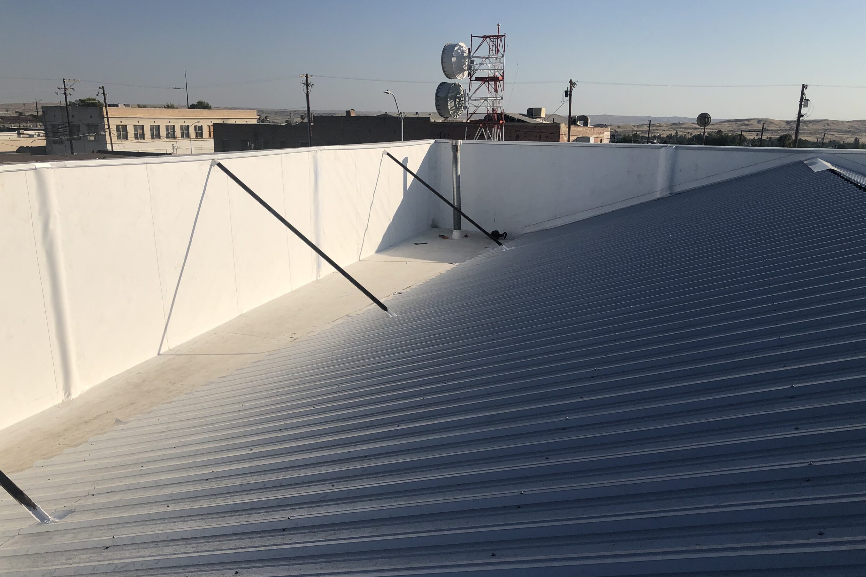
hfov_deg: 61.9
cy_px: 318
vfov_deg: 43.6
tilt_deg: -13.0
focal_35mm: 30
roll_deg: +1.3
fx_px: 722
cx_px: 423
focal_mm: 3.99
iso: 25
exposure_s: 1/4808
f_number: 1.8
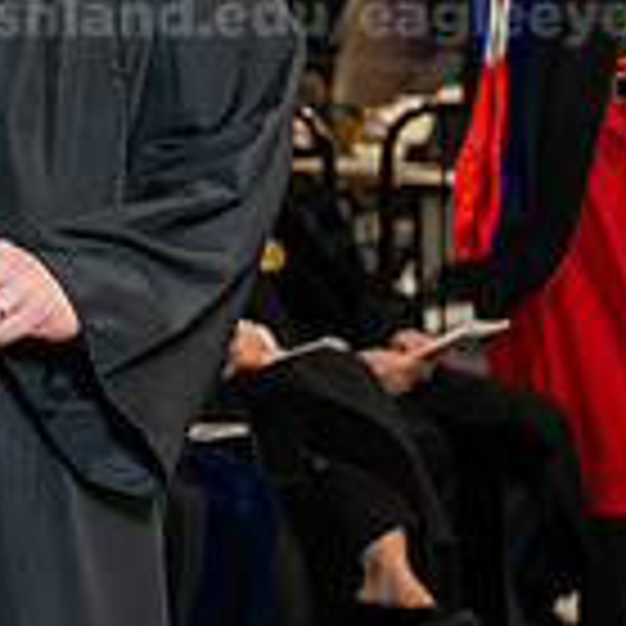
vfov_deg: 7.5
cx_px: -419
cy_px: 110
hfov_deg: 7.3
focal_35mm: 234
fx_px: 4788
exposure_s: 1/200
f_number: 5
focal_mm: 66
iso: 2500
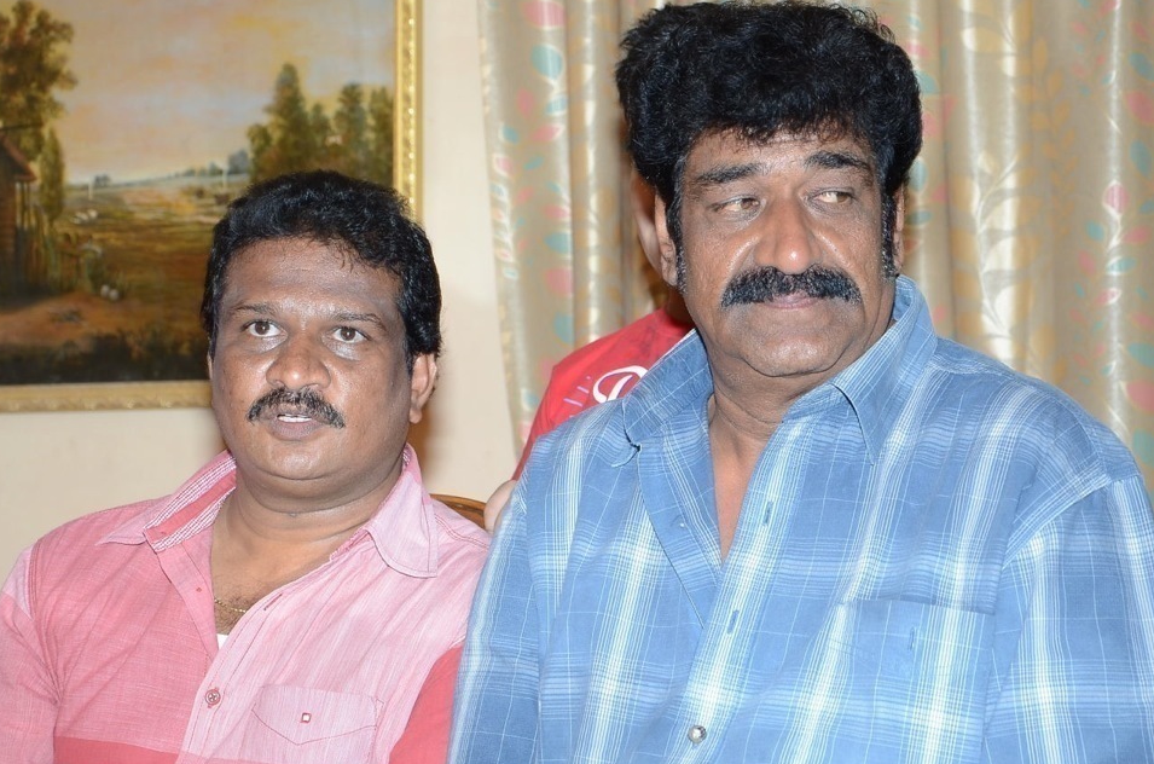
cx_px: 601
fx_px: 4221
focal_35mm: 132
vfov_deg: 10.3
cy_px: 386
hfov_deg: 15.6
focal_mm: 70
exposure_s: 1/125
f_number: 5.6
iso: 250
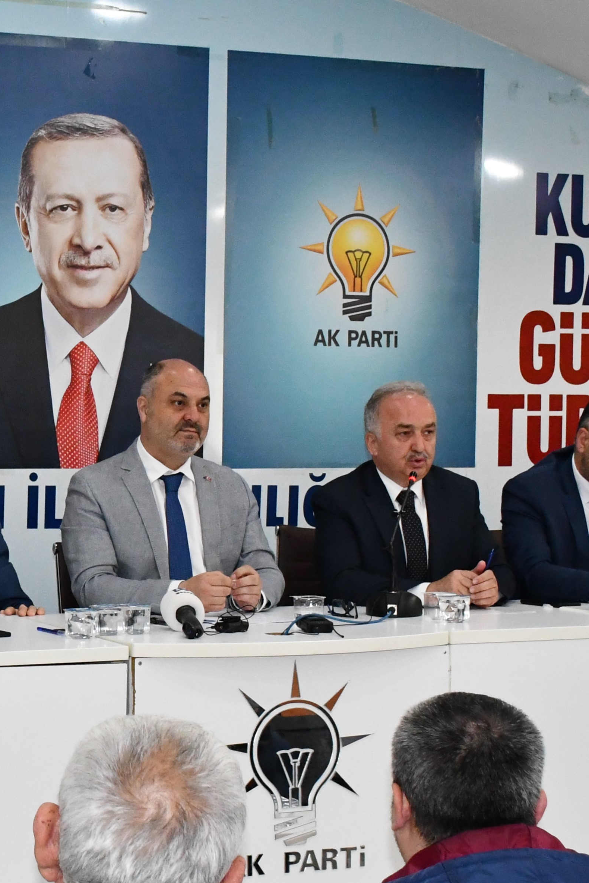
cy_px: 509
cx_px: -23
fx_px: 1840
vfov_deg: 27.0
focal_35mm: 75
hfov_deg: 17.7
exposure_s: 1/160
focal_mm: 24
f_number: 7.1
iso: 3200
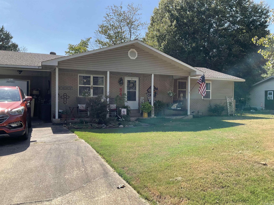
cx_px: 137
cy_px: 102
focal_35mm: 29
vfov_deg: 48.2
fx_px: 230
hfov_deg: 61.7
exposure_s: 1/978
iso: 16
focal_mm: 3
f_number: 1.8
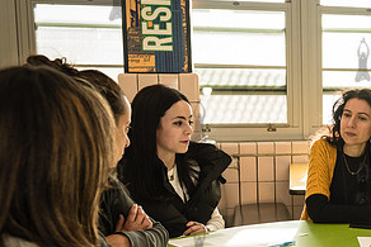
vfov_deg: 22.5
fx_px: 619
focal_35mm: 60
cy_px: 182
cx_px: 362
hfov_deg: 31.2
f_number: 4.5
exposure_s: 1/125
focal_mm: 29
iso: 1000
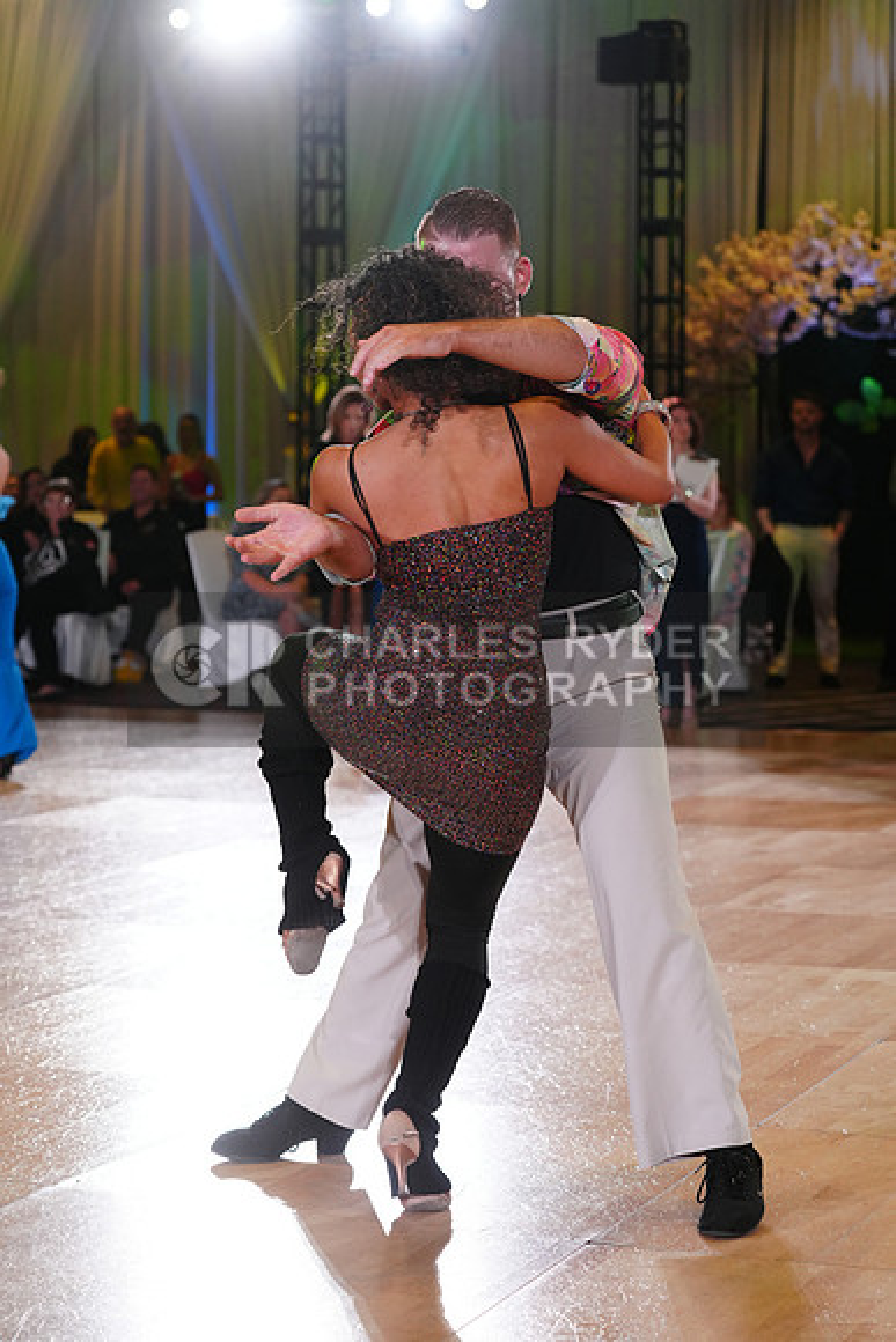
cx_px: 448
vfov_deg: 26.0
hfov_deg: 17.5
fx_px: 2910
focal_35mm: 78
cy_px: 671
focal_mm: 78
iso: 1250
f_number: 4
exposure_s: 1/400
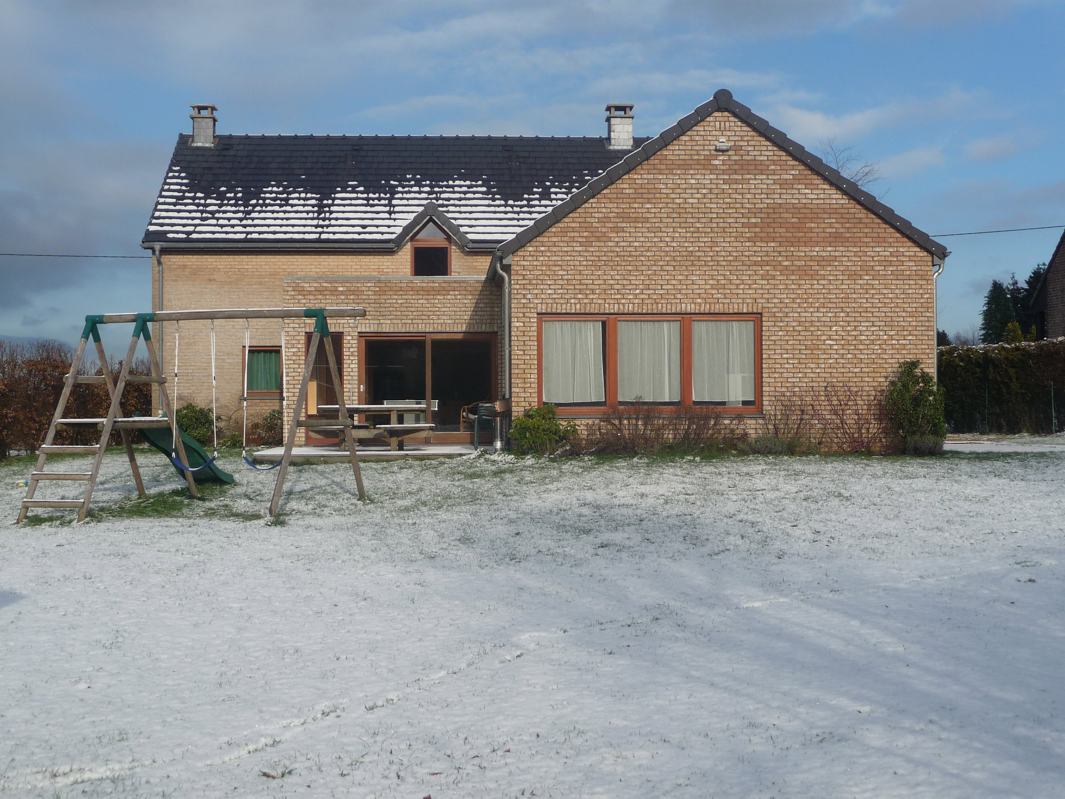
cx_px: 532
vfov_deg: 30.3
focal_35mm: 48
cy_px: 400
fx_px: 1477
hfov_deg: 39.7
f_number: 4.2
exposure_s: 1/800
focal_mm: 8
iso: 100
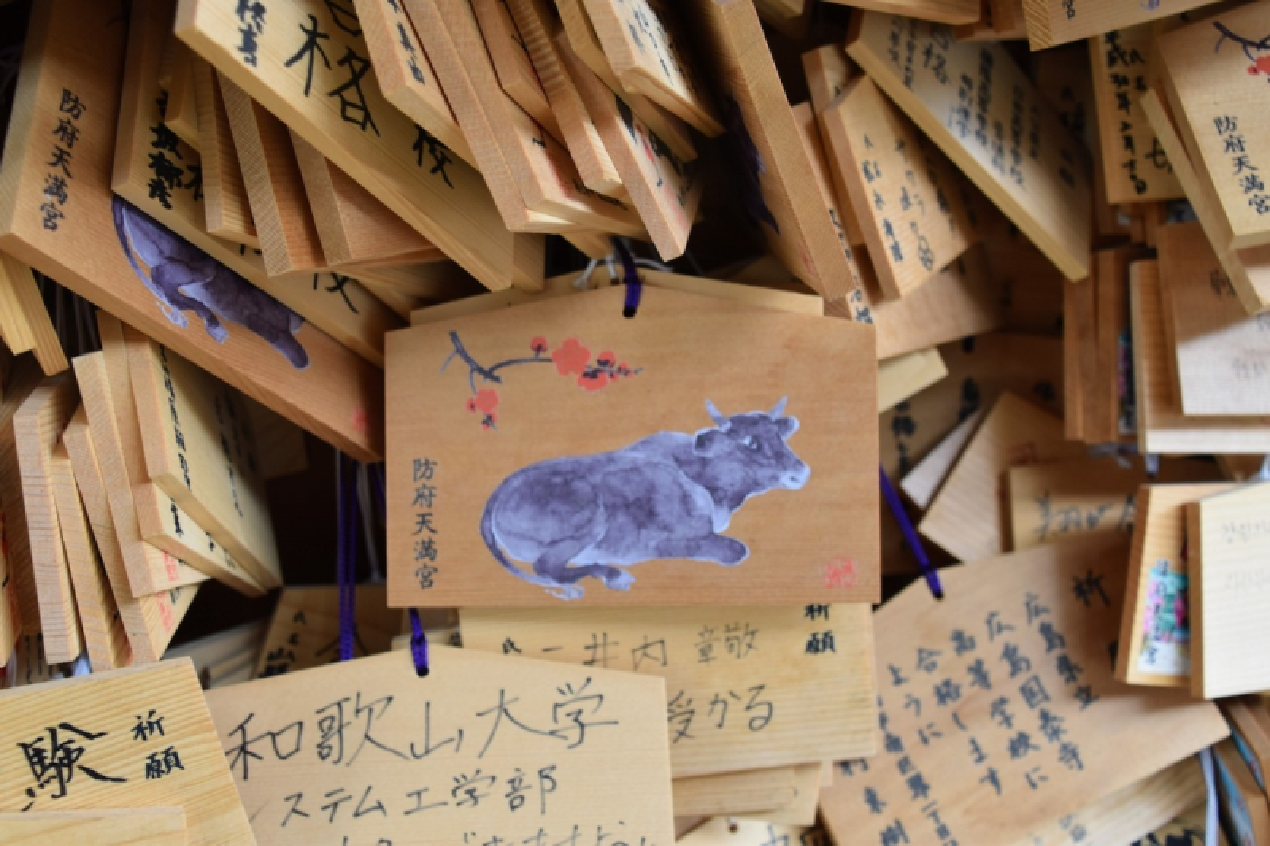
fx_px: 1481
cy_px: 423
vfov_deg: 31.9
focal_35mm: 42
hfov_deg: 46.4
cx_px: 635
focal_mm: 28
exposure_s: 1/100
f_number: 5
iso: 400
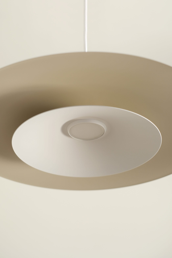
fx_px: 401
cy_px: 129
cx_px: 86
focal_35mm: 56
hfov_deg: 24.2
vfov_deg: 35.6
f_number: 4
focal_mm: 37.6
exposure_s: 1/2400
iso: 125
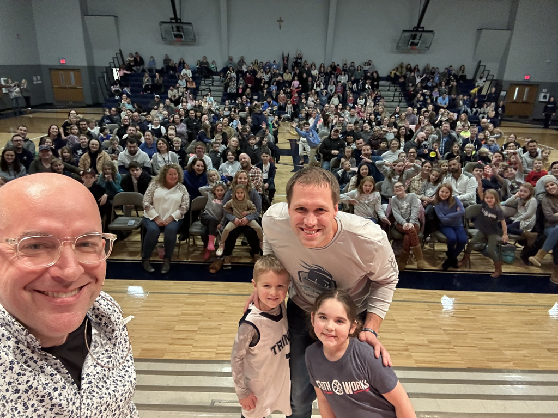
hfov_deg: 73.9
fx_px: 371
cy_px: 209
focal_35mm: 23
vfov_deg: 58.9
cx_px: 279
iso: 250
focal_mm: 2.69
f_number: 1.9
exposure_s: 1/60
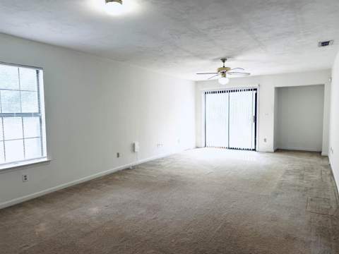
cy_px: 127
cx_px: 170
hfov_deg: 71.6
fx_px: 235
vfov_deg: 56.8
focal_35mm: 24
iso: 125
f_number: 1.78
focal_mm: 6.76
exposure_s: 1/120
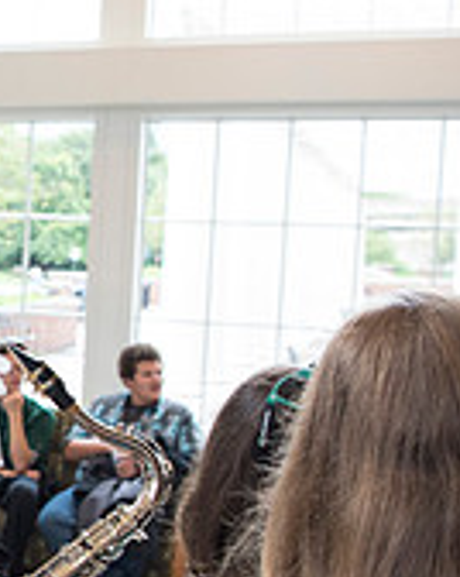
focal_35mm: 78
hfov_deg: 16.9
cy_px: 373
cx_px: -319
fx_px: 1330
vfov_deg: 24.4
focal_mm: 24
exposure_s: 1/250
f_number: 3.5
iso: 1600
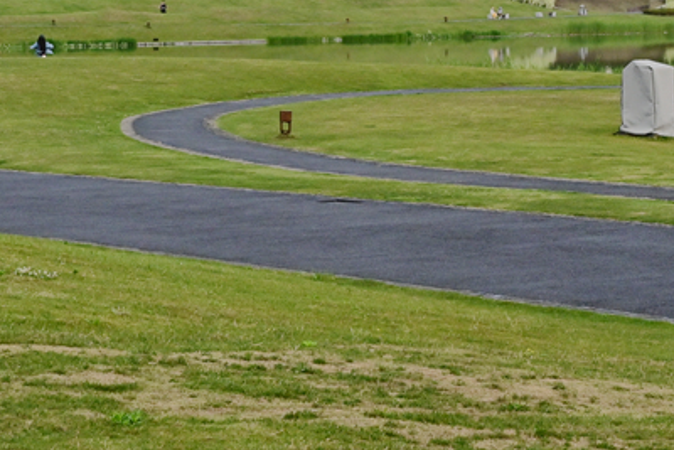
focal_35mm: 138
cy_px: 96
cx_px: 462
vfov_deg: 9.9
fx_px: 2584
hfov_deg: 14.8
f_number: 22
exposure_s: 1/160
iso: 800
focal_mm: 46
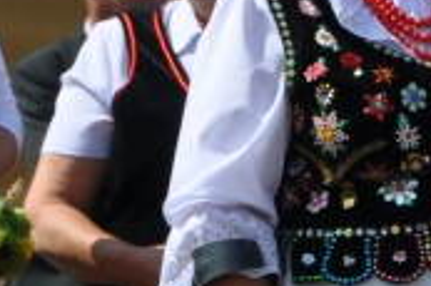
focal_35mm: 911
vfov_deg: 1.5
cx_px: 802
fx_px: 10895
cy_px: 331
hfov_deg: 2.3
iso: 200
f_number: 10
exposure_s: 1/400
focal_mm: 105
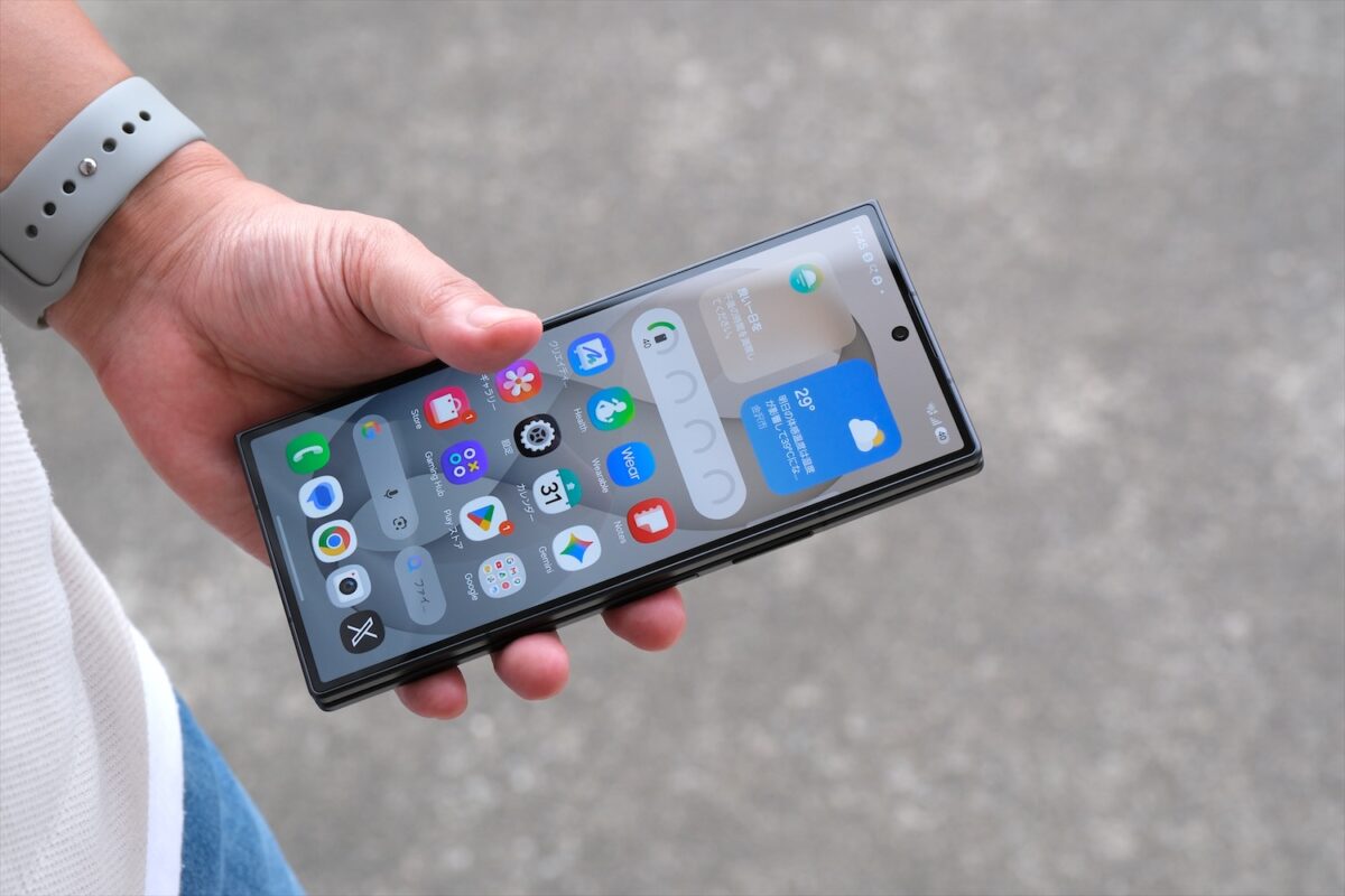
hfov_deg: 24.5
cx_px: 672
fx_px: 3101
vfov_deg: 16.5
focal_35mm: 83
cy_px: 448
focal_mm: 55
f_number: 6.4
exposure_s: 1/125
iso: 640
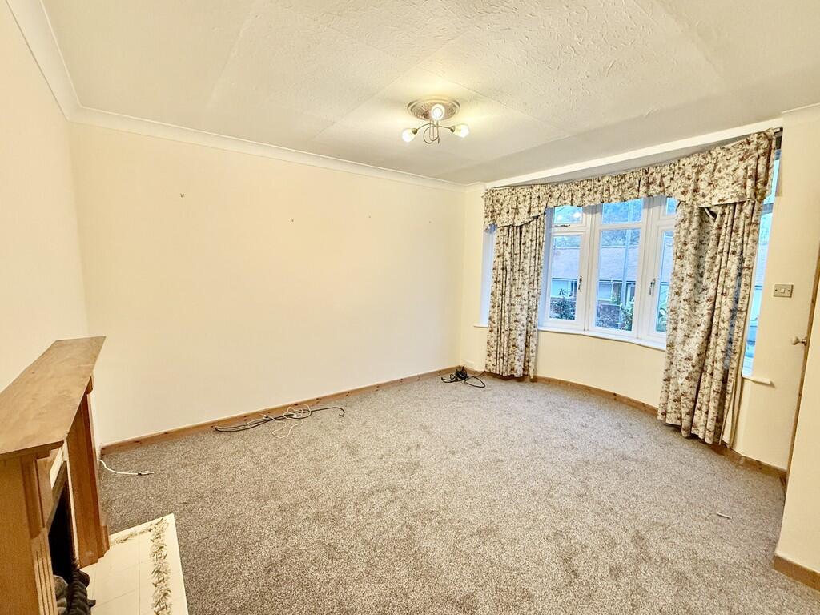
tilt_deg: -6.1
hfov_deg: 102.1
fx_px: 332
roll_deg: +1.6
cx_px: 410
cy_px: 308
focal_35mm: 14
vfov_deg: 85.7
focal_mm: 2.22
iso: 320
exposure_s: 1/50
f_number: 2.2
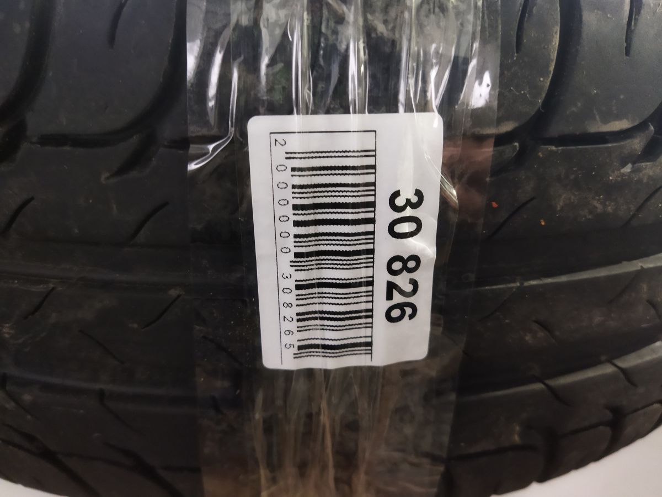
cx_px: 331
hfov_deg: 65.3
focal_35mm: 27
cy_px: 248
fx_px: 516
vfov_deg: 51.4
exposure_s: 1/25
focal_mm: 4.71
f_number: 1.79
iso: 575
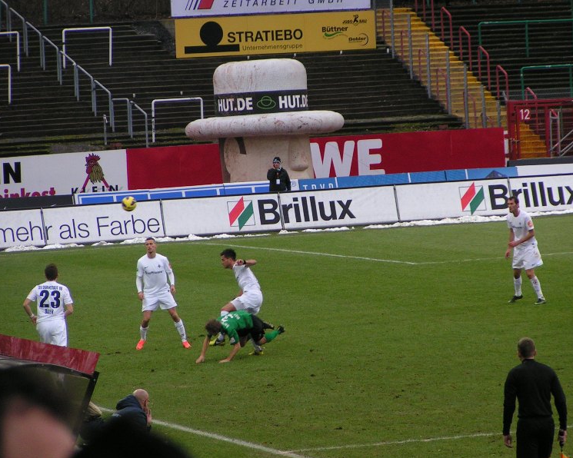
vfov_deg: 6.0
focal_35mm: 259
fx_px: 4392
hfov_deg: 7.5
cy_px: 230
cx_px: 304
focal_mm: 37.8
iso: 125
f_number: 3.5
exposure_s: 1/250
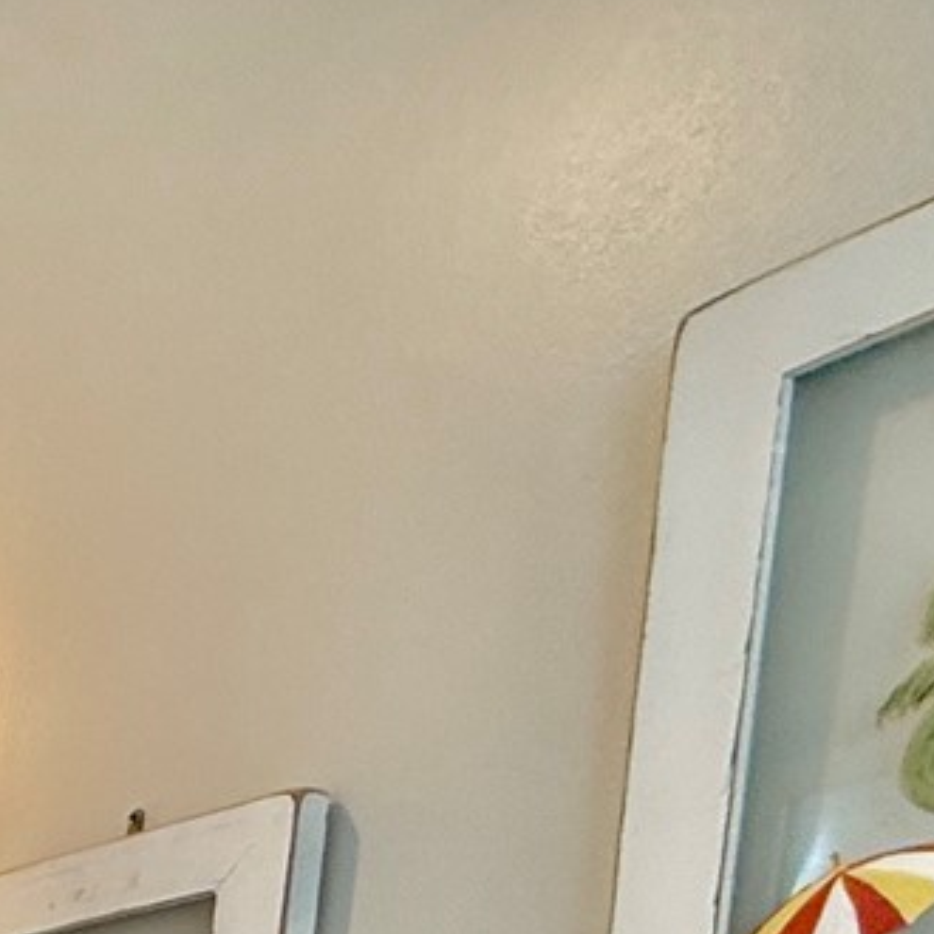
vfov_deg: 20.5
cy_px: 1670
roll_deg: -0.9
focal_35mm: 60
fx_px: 1832
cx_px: -869
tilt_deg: -7.8
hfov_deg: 19.2
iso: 160
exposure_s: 1/120
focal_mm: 2.22
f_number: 2.2
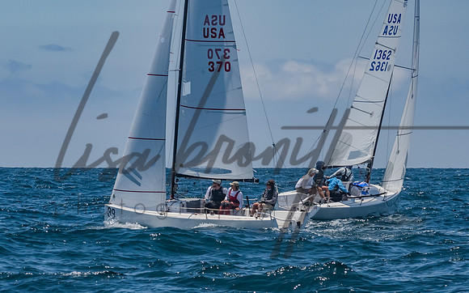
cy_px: 193
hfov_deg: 6.1
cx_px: 179
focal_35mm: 344
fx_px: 4393
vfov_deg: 3.8
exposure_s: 1/1600
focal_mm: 180
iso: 640
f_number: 14
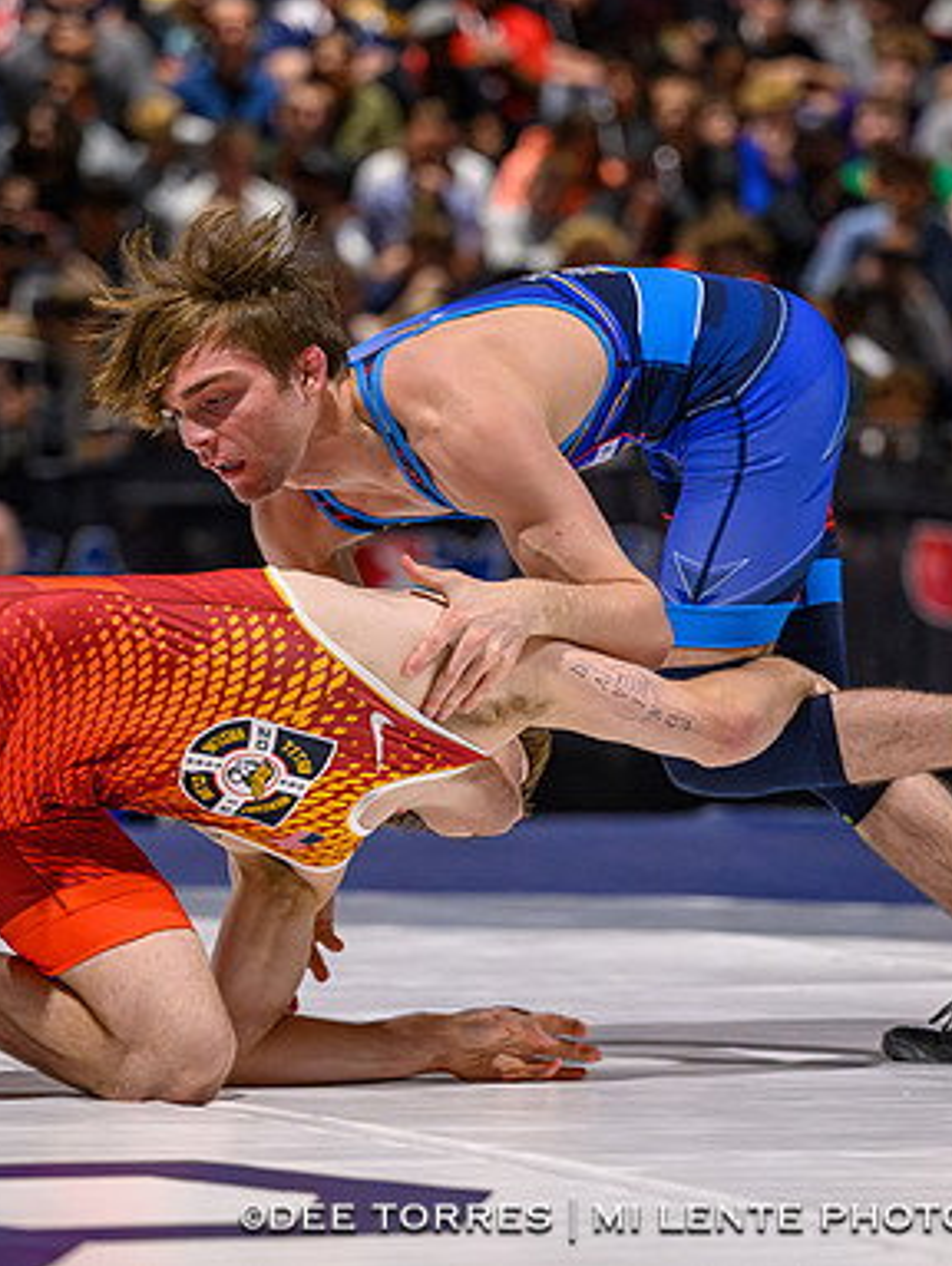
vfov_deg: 10.5
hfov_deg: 7.9
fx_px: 6919
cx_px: 281
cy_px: 663
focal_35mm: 189
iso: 8000
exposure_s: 1/800
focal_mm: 120
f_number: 2.8
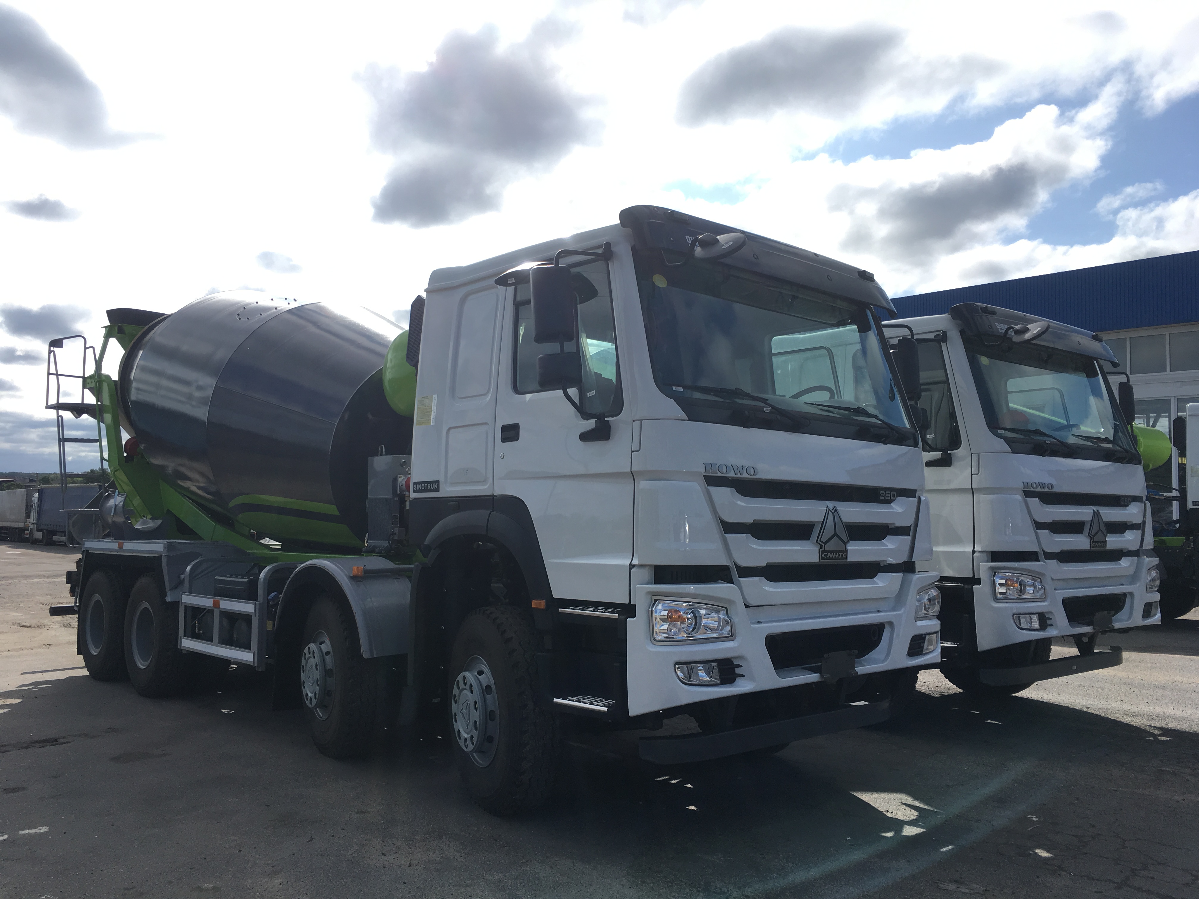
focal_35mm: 29
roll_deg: -0.2
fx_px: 1004
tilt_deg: +2.2
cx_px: 600
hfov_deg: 61.7
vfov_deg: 48.2
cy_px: 450
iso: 25
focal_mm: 4.15
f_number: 2.2
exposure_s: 1/1748
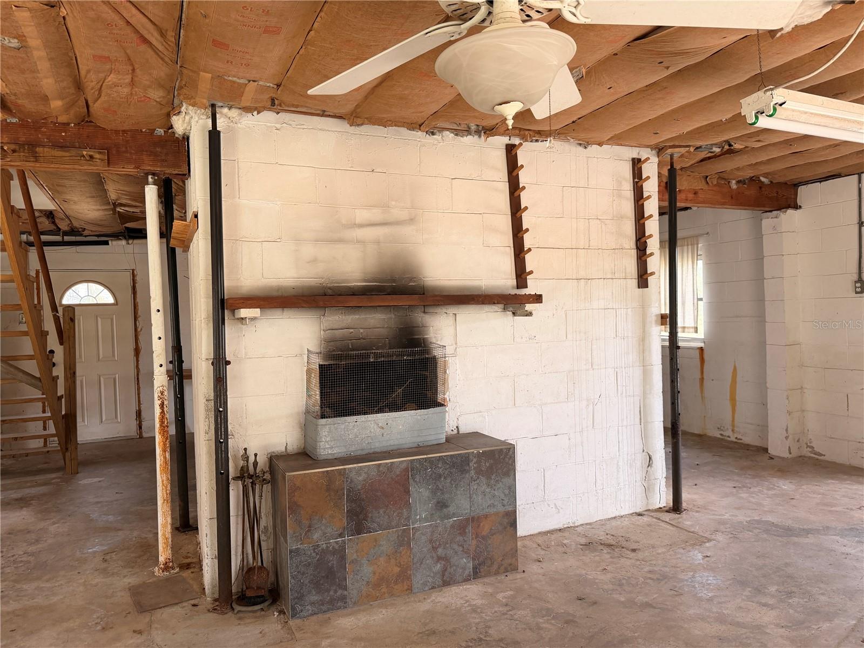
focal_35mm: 24
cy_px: 324
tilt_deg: -0.9
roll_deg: +1.4
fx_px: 599
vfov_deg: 56.8
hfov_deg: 71.6
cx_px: 432
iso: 160
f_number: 1.78
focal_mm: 6.76
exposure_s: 1/121
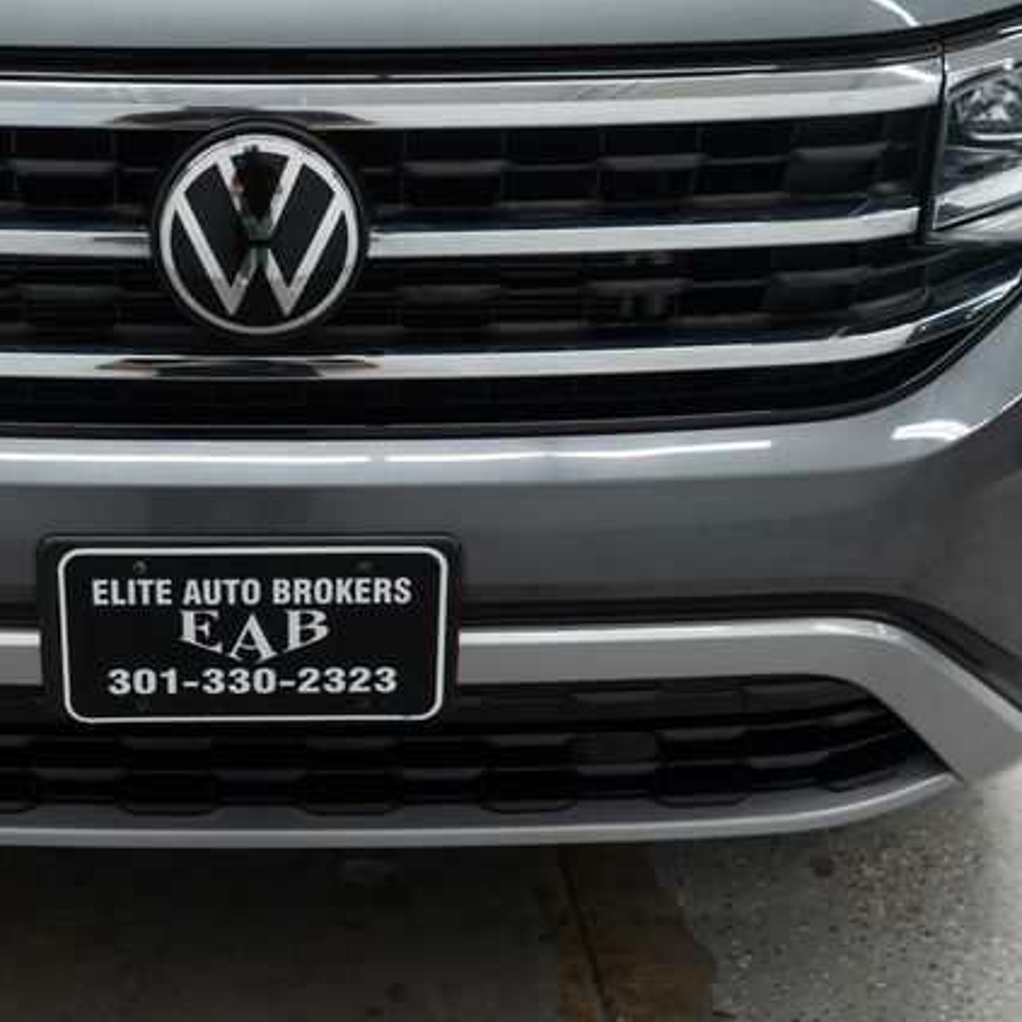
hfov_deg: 31.1
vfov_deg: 31.6
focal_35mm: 54
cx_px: 268
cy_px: 513
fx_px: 1804
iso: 200
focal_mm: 28
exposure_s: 1/40
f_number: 3.2
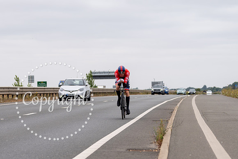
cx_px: 119
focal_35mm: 134
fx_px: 888
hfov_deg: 15.3
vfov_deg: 10.2
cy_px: 152
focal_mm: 70
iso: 100
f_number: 3.2
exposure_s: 1/800
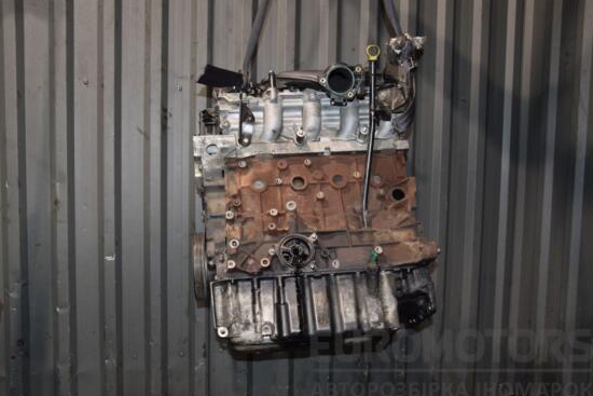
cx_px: 290
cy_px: 202
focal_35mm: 36
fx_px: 593
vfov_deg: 36.9
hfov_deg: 53.1
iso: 800
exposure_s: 1/60
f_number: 5
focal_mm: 22
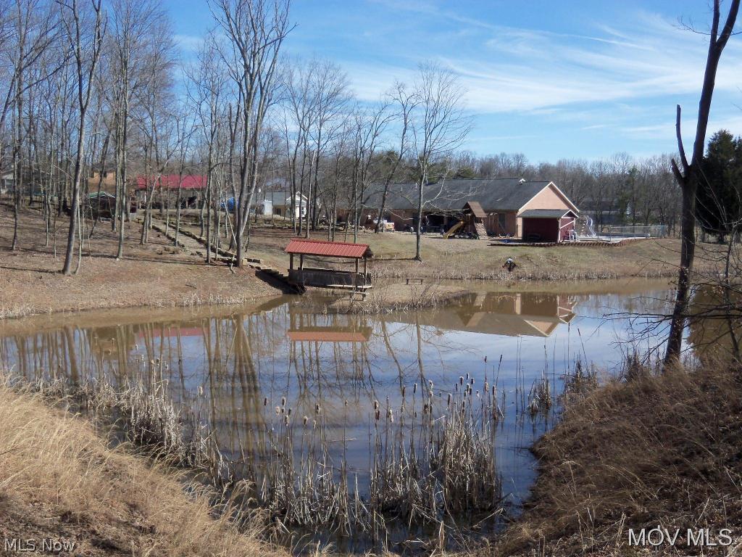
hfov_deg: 49.0
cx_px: 371
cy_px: 278
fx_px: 815
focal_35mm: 38
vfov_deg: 37.7
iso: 64
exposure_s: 1/400
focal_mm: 6.8
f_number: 4.3
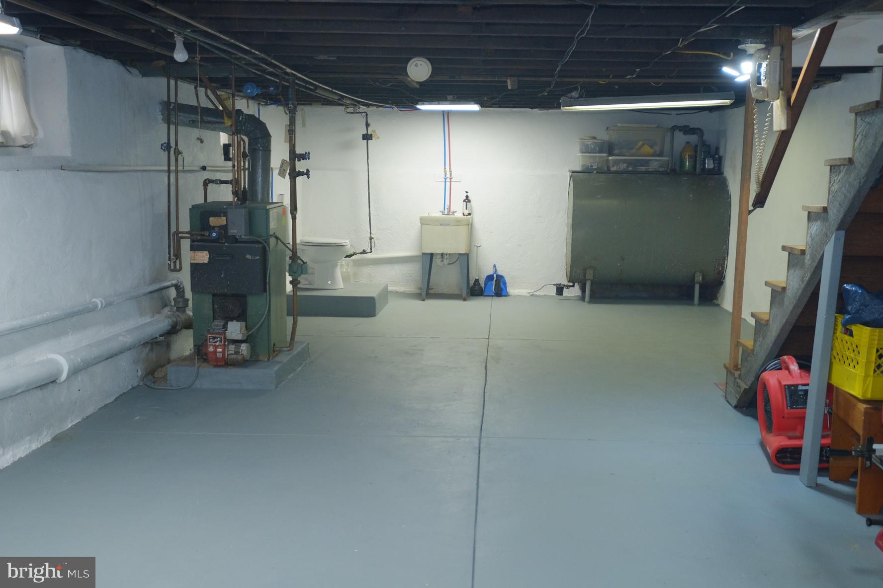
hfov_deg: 53.1
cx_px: 442
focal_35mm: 36
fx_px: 883
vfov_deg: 36.9
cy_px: 294
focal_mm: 24
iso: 1000
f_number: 4
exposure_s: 1/60
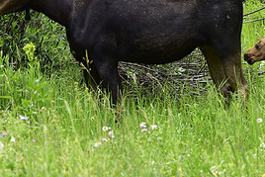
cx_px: 213
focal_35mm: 433
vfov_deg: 3.2
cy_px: 27
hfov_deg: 4.8
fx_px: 3189
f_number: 7.1
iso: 800
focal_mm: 200
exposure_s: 1/320
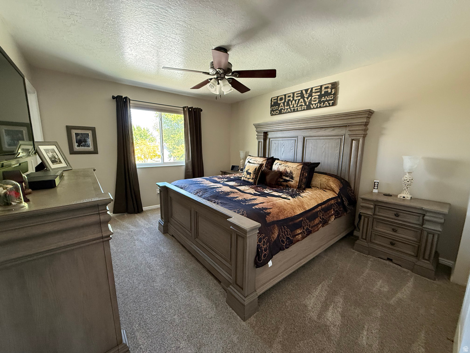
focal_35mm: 14
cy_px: 176
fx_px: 190
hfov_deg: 102.1
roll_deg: -0.2
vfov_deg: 85.7
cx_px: 235
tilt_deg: -7.4
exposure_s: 1/60
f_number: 2.2
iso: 400
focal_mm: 2.22
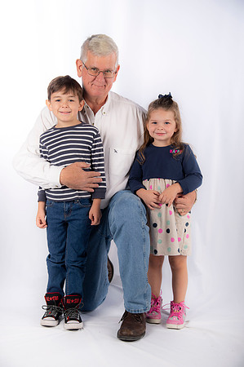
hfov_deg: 24.6
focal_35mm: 55
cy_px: 184
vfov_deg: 36.3
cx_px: 122
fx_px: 560
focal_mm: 55
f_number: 5.6
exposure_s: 1/200
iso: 100
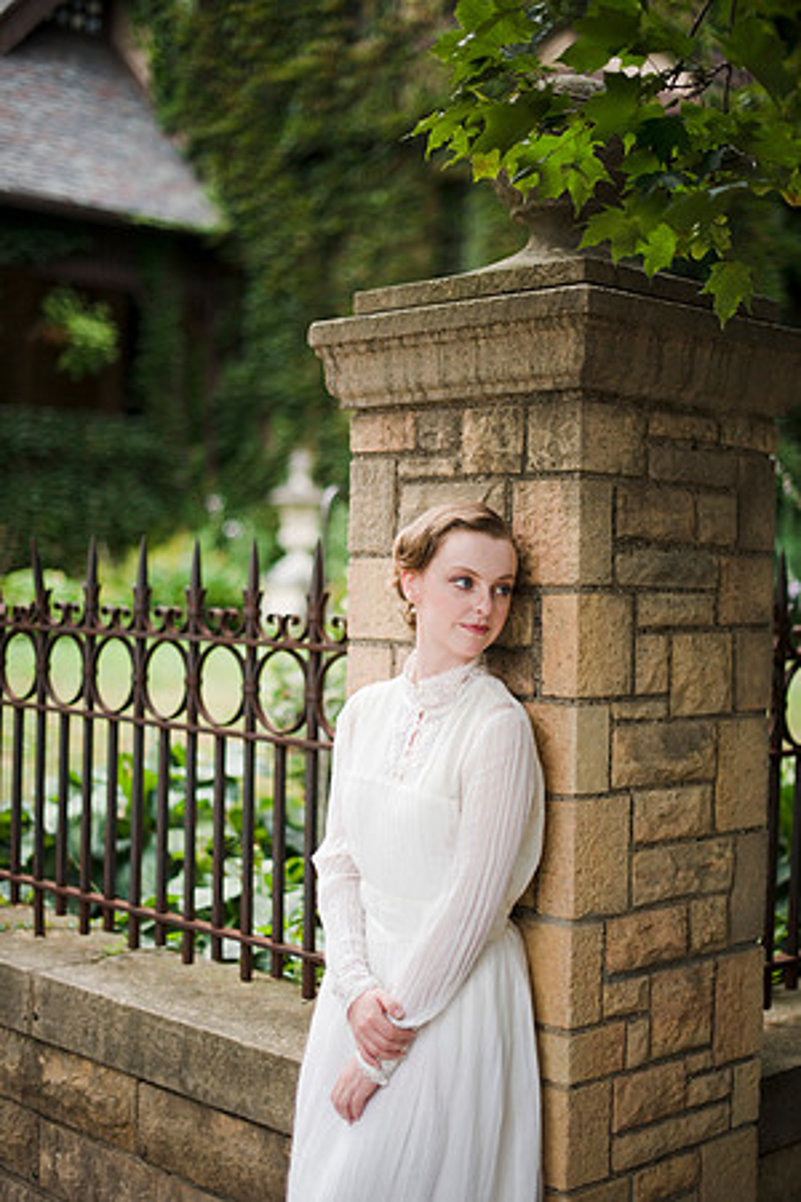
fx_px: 1669
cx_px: 400
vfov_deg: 39.6
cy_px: 601
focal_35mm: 50
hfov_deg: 27.0
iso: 200
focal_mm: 50
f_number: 1.6
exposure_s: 1/500
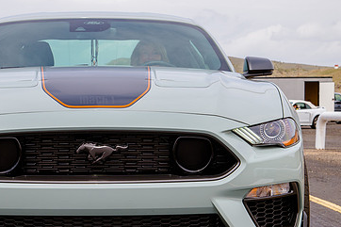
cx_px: 112
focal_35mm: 111
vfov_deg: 12.3
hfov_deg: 18.4
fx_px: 1051
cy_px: 146
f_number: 11
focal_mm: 65
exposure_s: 1/200
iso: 200
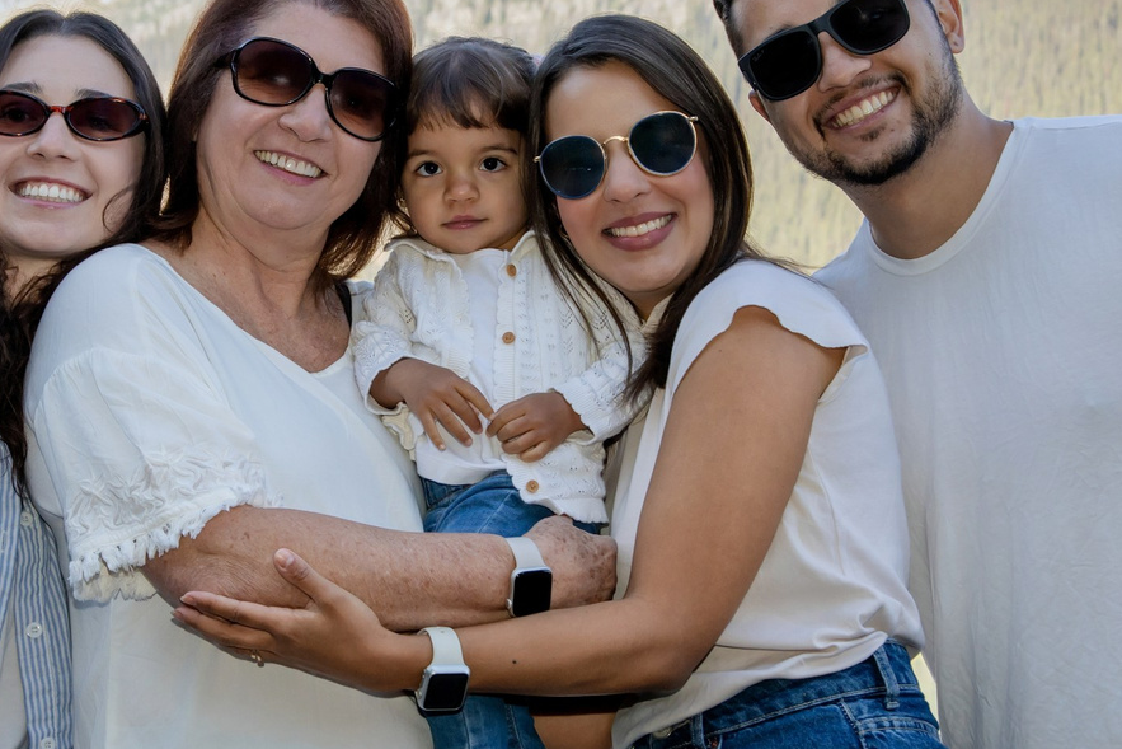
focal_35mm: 116
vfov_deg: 11.8
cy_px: 391
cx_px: 437
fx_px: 3616
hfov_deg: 17.6
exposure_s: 1/200
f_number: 6.3
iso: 320
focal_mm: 40
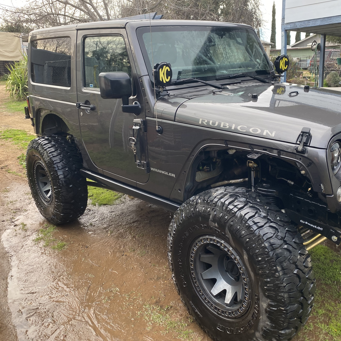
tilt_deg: -12.4
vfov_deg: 49.7
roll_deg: +1.1
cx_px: 197
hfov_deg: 49.6
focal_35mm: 33
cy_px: 165
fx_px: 368
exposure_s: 1/122
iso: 50
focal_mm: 4.25
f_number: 1.8
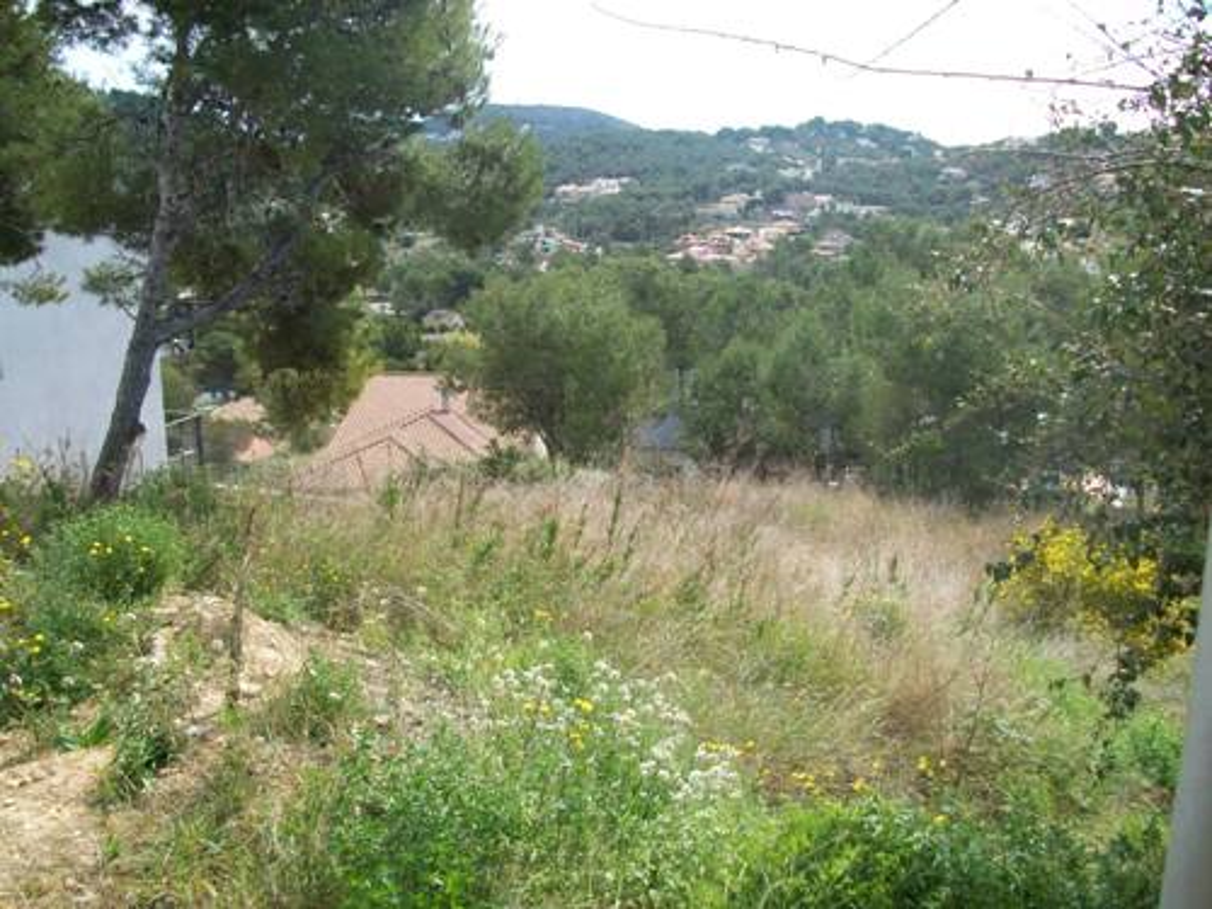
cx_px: 606
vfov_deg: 41.8
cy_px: 454
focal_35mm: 34
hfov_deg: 54.0
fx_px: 1190
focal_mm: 5.7
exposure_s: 1/500
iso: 80
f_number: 2.8
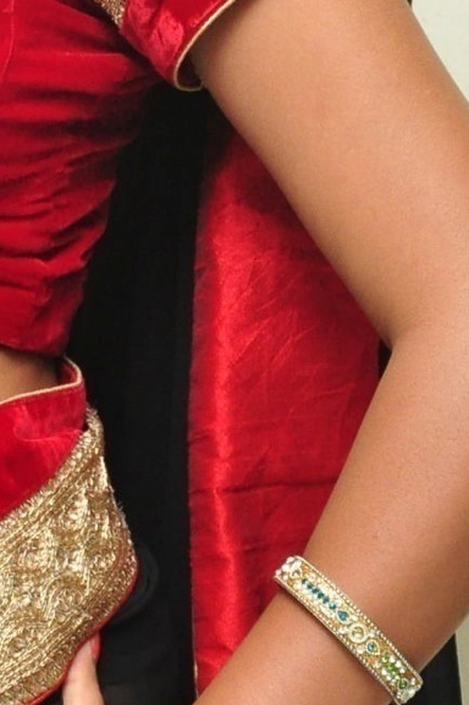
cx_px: -120
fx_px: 4779
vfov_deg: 8.4
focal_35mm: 244
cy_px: -19
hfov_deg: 5.6
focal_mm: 52
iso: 1600
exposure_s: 1/125
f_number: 7.1
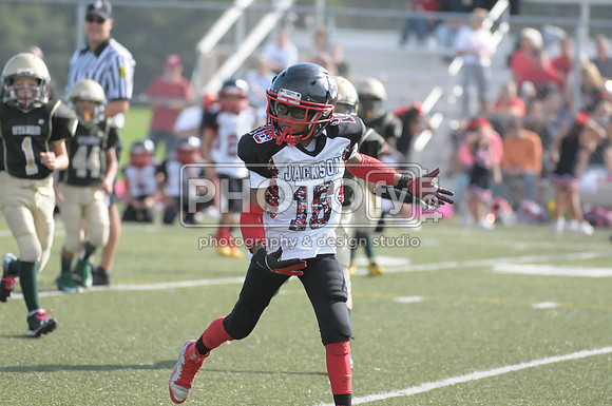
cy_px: 203
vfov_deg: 4.6
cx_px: 306
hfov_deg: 6.9
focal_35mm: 300
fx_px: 5093
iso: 1600
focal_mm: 200
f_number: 4
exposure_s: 1/5000
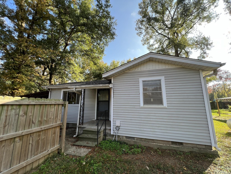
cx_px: 116
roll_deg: +0.3
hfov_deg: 106.2
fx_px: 87
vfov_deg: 89.9
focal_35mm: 13
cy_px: 87
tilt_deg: +9.6
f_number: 1.8
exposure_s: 1/218
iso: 32
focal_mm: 1.57
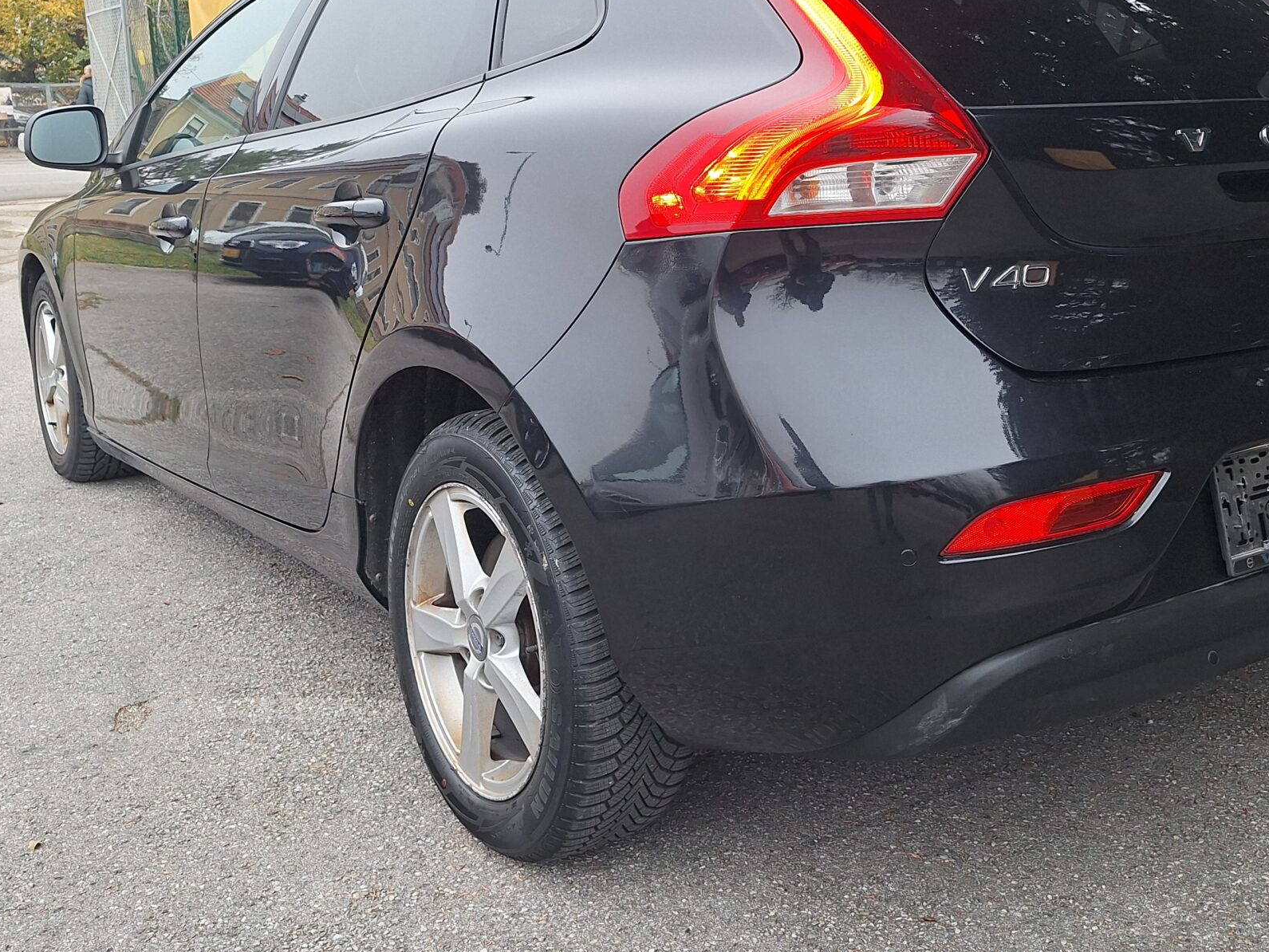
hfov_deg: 49.9
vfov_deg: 38.5
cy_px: 362
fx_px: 1357
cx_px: 735
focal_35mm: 37
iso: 64
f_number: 1.8
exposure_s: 1/100
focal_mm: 5.54
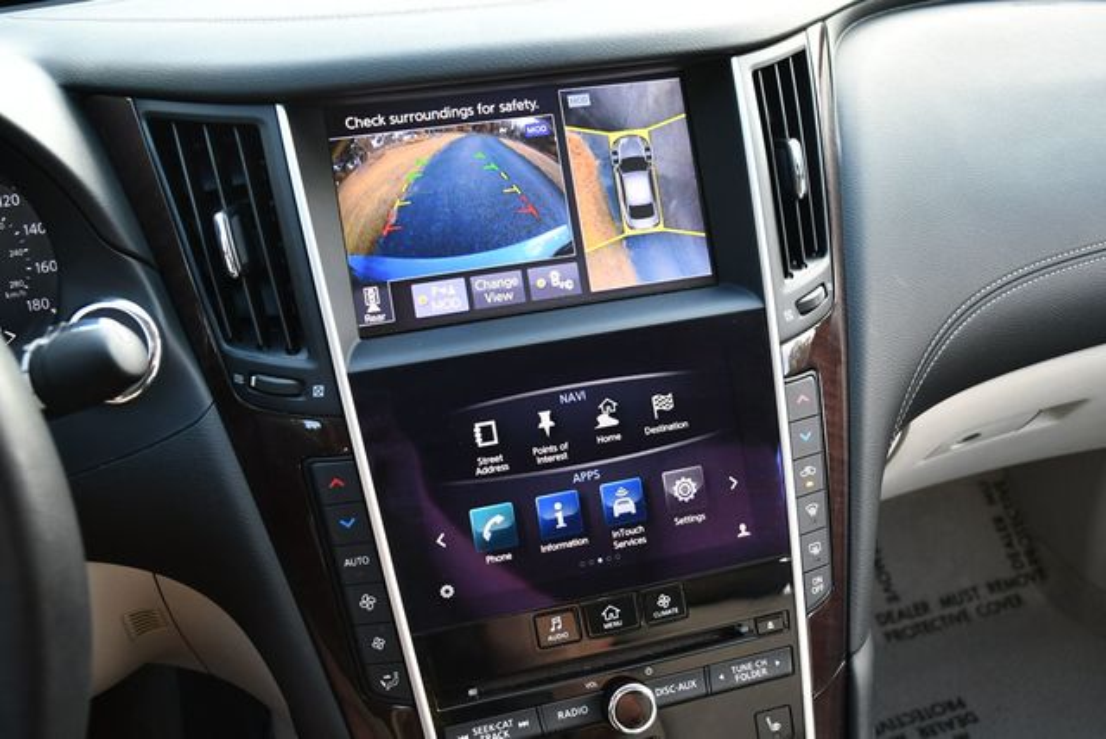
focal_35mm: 36
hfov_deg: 53.1
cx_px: 553
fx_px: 1107
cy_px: 370
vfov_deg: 36.9
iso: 720
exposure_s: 1/250
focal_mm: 18
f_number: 3.5
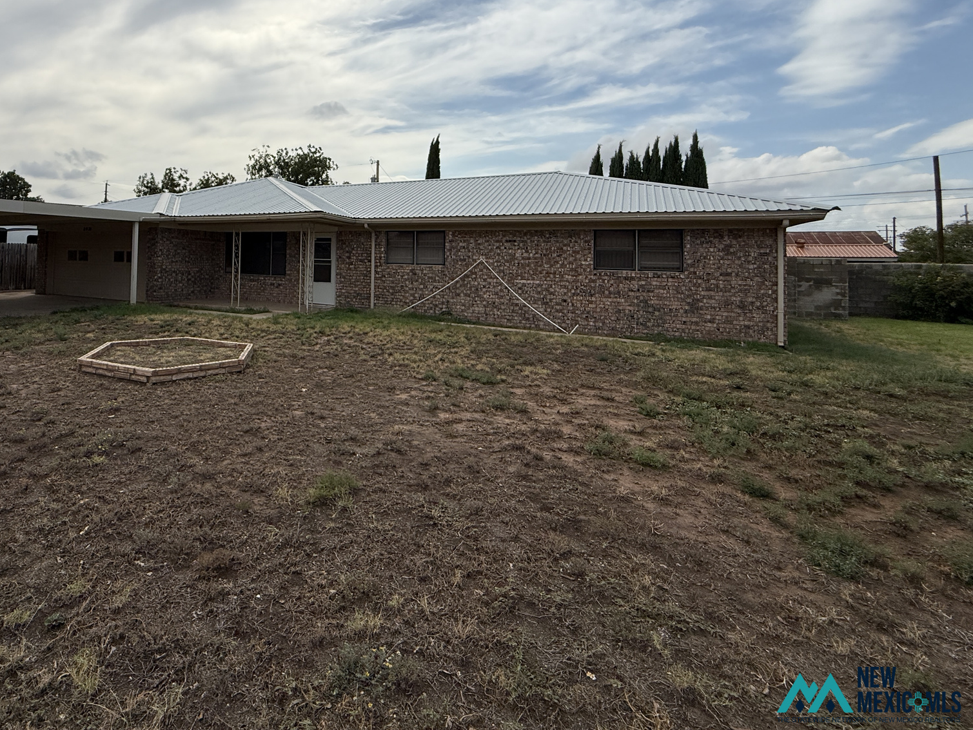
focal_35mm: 19
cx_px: 321
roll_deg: -1.0
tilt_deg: +2.5
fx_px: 534
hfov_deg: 81.7
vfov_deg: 66.8
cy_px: 242
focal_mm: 2.22
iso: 50
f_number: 2.2
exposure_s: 1/4425
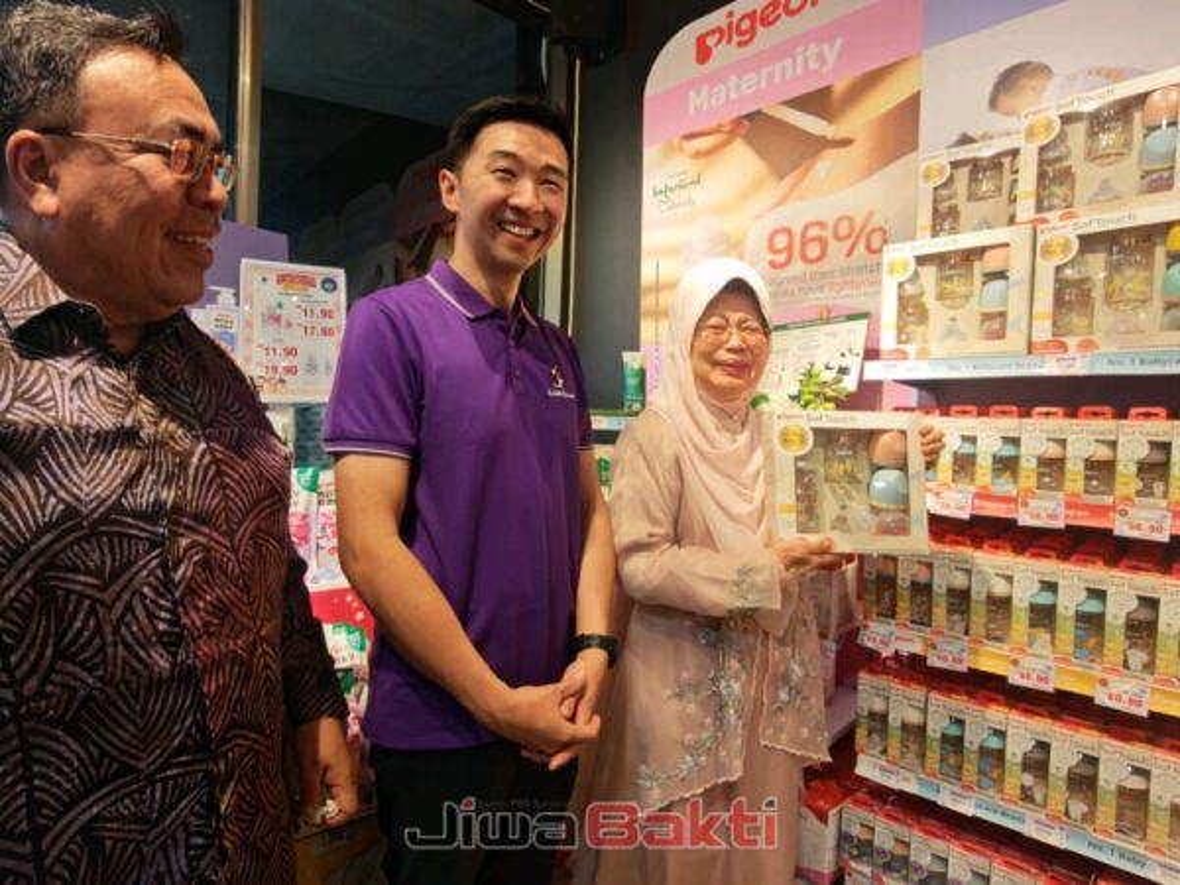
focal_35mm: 17
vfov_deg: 74.7
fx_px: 580
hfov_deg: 91.0
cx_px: 590
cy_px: 442
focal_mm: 1.82
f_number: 2
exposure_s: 1/50
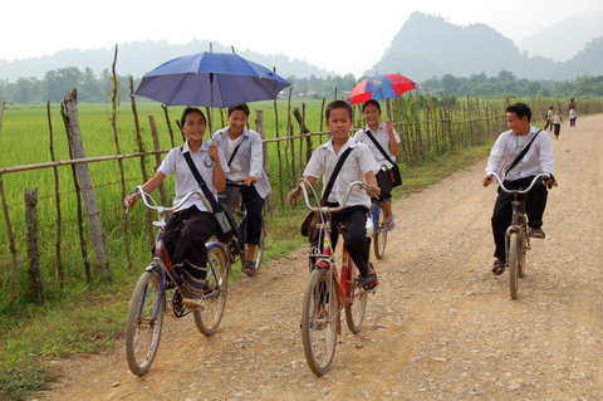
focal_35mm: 57
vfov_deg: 23.7
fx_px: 954
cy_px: 200
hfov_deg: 35.1
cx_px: 302
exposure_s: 1/320
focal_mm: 38
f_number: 9
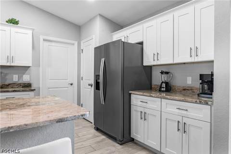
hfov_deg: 78.6
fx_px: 141
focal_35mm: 22
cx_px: 116
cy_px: 77
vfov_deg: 57.1
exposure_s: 1/2
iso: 320
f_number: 10
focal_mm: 22
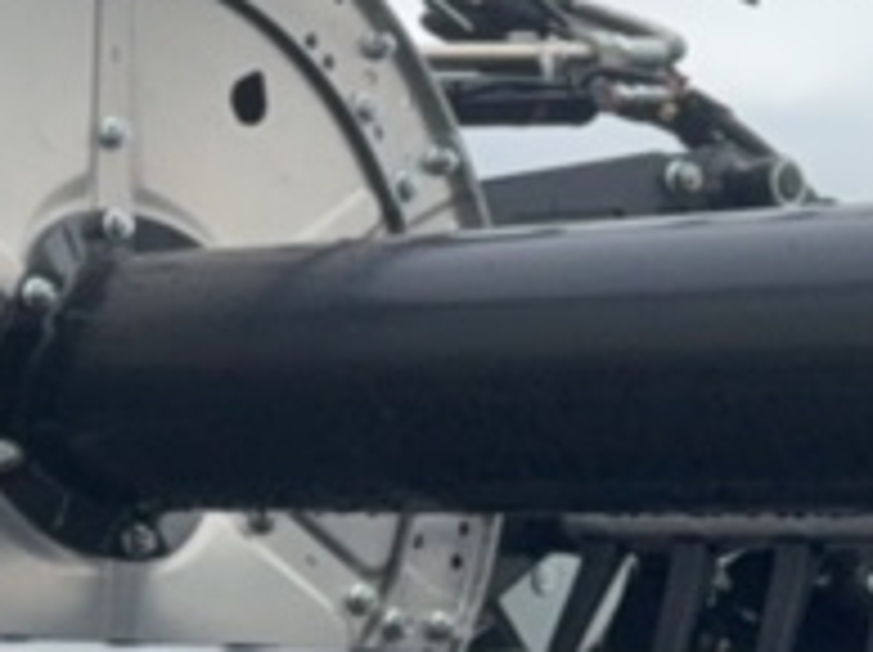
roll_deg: -4.7
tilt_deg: -0.8
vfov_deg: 8.8
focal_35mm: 169
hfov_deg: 11.0
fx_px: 4257
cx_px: -693
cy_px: 261
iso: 80
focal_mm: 6.76
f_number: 1.78
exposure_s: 1/3311
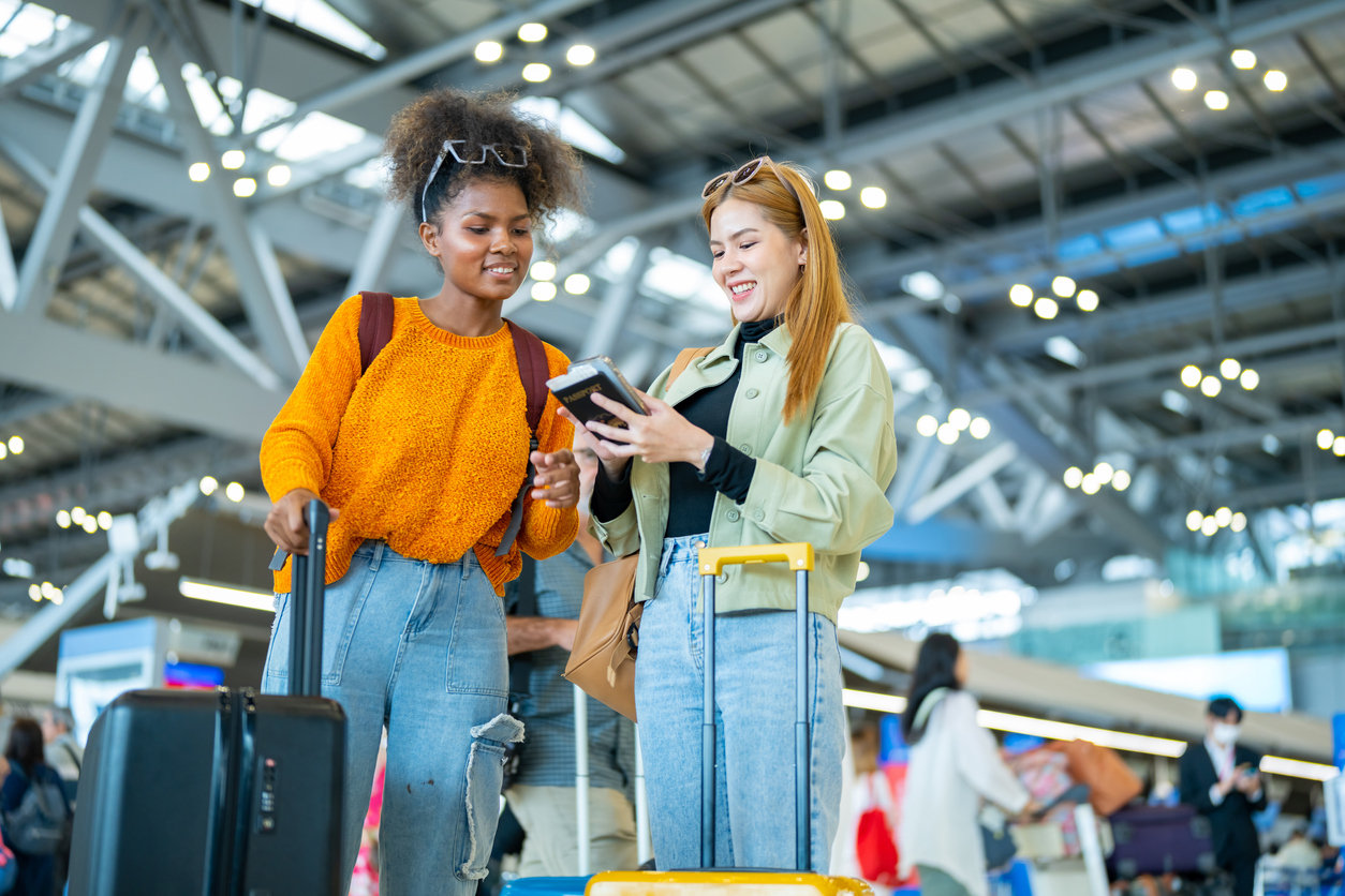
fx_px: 1868
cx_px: 672
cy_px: 448
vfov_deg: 27.0
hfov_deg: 39.6
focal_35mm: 50
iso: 200
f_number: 1.4
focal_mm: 50
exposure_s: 1/160
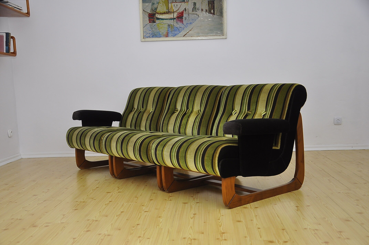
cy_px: 122
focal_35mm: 42
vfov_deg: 31.8
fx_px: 430
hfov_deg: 46.4
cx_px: 184
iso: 400
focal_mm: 28
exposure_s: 1/160
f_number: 4
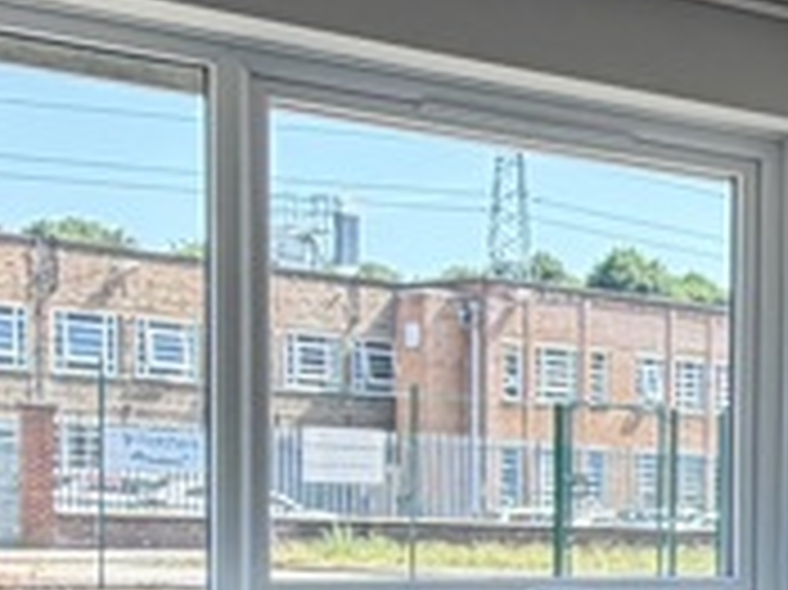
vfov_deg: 17.5
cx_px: 1333
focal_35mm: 82
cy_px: 599
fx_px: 1865
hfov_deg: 19.3
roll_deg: -1.9
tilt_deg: -2.7
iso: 64
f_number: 2.2
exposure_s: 1/121
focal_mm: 2.22
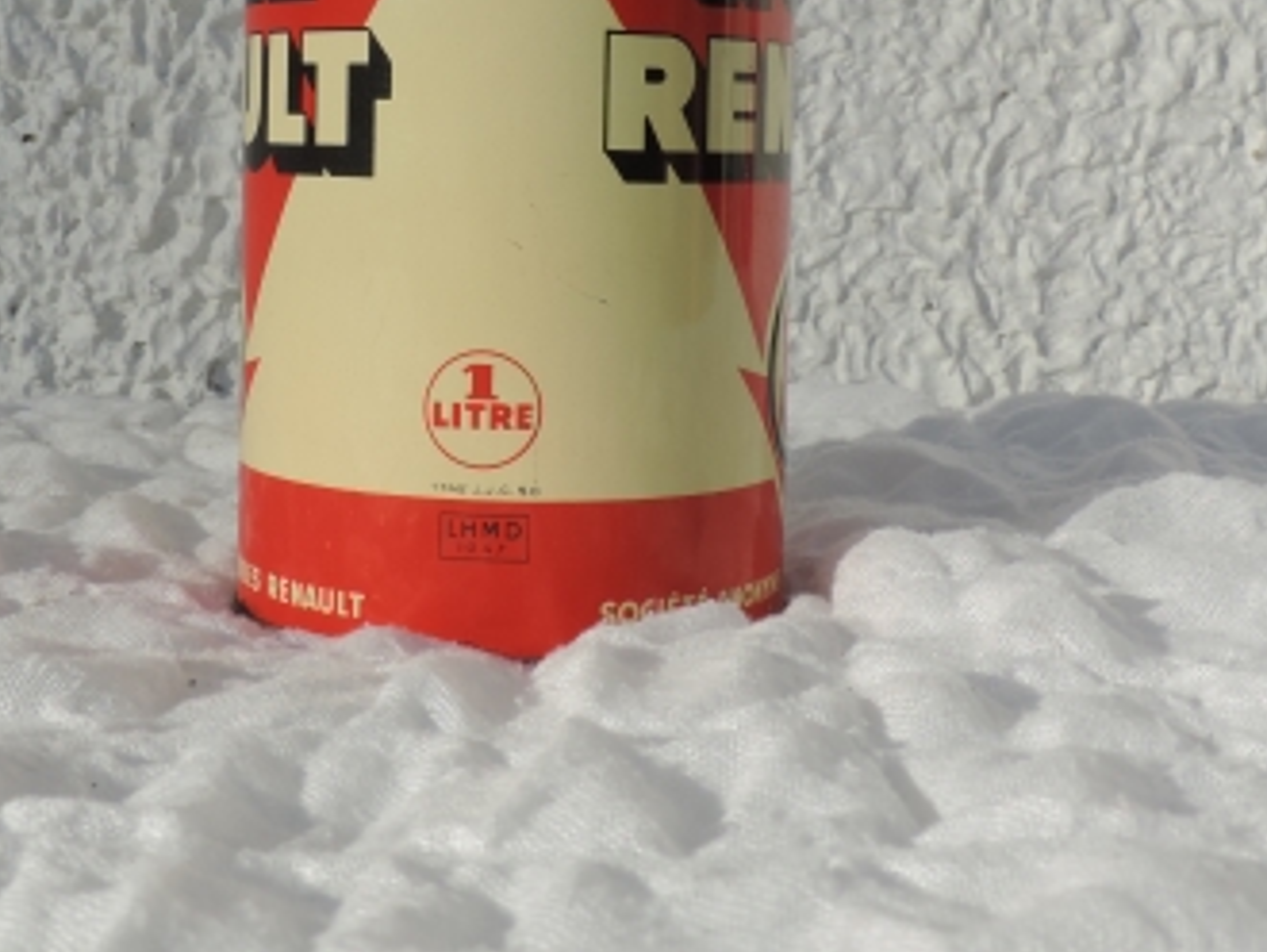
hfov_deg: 32.0
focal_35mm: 60
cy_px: 223
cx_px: 476
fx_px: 2198
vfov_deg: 24.1
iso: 80
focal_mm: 5.8
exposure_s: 1/1250
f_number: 3.6
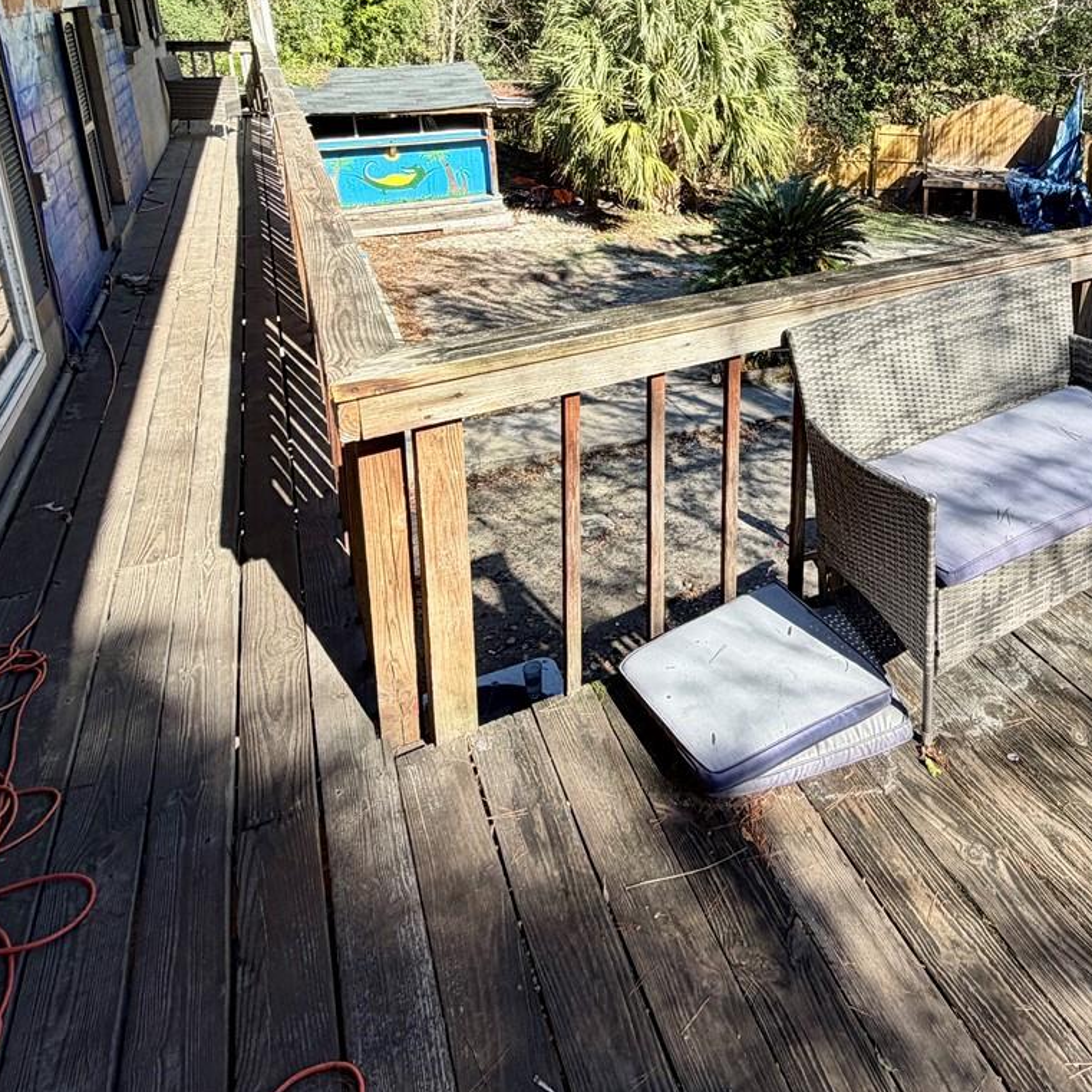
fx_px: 928
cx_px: 858
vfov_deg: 57.2
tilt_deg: -13.8
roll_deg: -1.1
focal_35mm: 26
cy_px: 247
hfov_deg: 56.9
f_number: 2.2
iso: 64
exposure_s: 1/502
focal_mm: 2.22
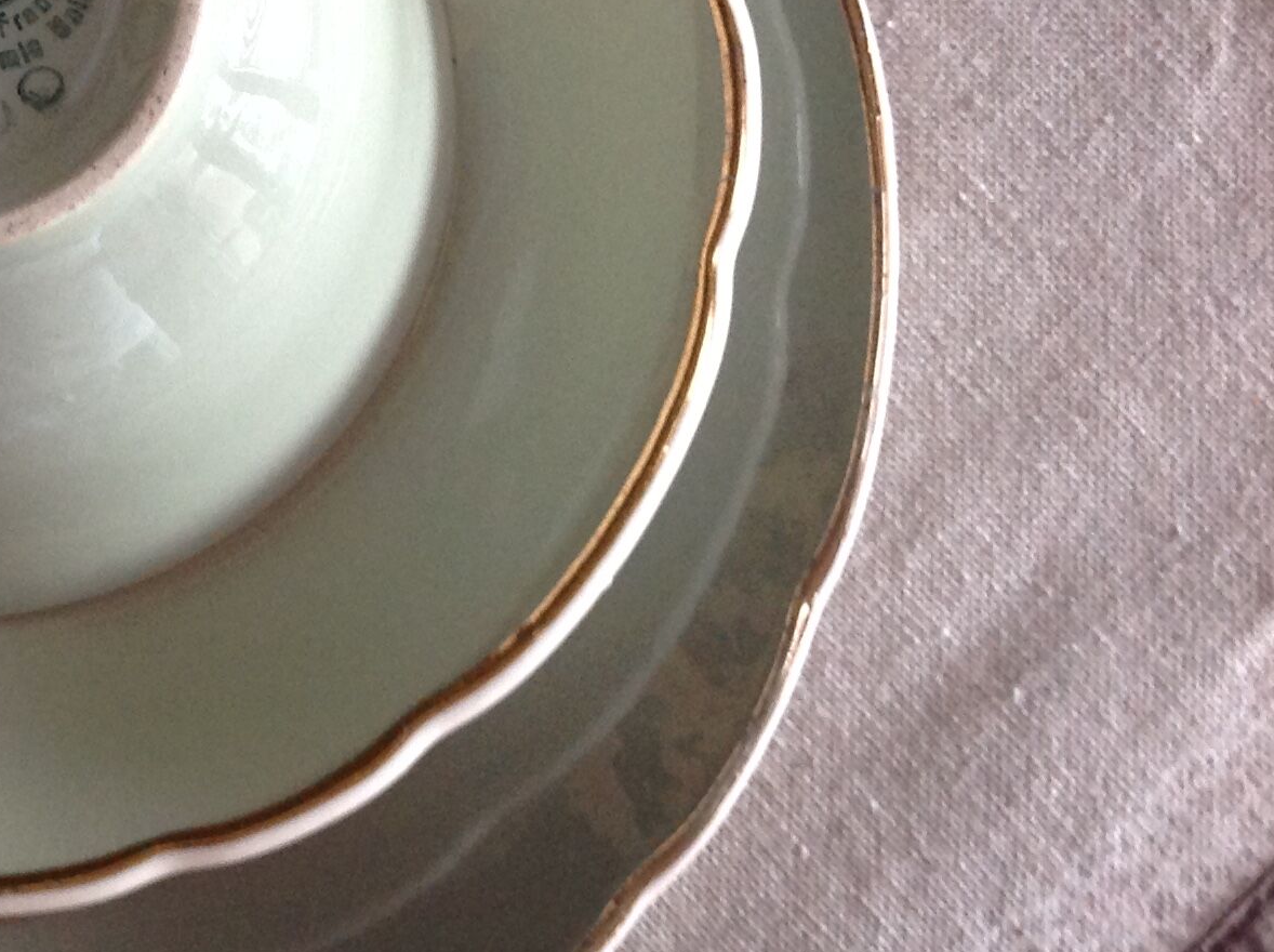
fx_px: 2830
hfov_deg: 24.0
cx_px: -67
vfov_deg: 18.9
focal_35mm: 77
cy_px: 223
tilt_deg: -81.5
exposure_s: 1/15
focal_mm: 4.28
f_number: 2.4
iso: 160
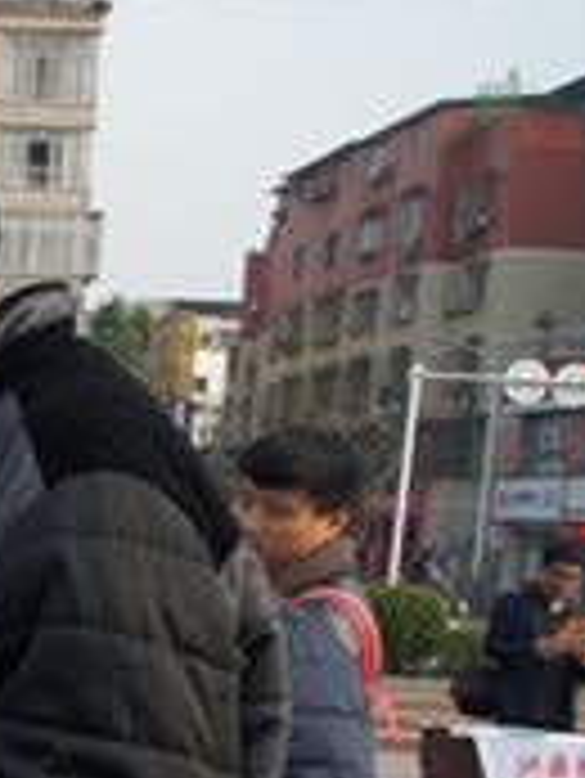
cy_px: 735
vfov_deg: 25.0
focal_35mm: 75
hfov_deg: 16.0
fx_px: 1688
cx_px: -526
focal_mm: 18
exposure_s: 1/125
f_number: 10
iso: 200
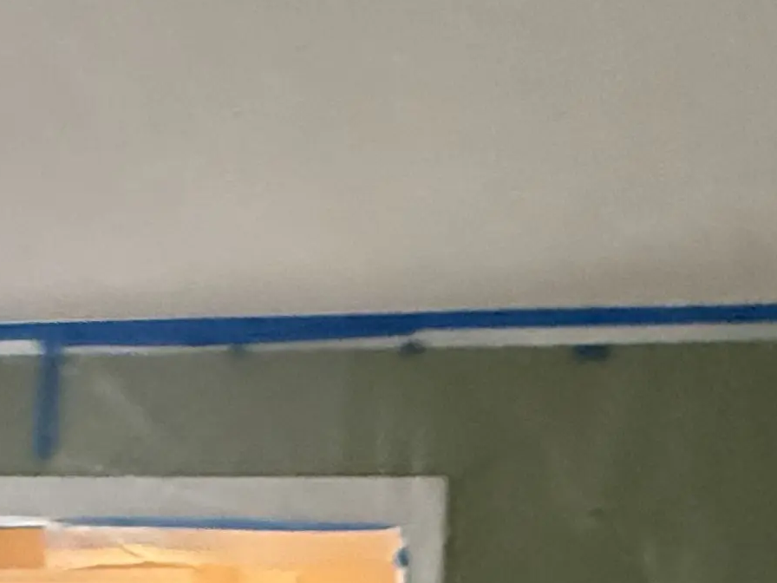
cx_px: 403
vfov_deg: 20.5
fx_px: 1414
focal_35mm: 63
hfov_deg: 30.7
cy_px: 824
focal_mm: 2.22
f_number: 2.2
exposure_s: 1/60
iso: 500
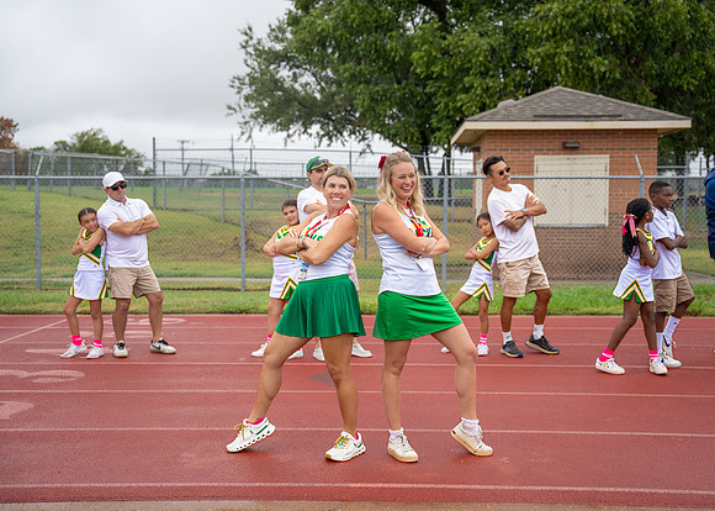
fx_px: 921
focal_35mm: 45
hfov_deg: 42.4
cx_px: 369
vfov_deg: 31.0
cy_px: 255
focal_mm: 42.4
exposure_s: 1/1250
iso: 320
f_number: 2.8
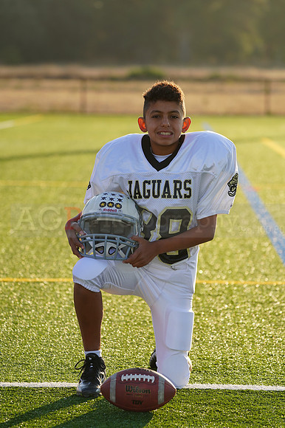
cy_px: 214
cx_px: 142
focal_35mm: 200
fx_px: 2378
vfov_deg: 10.3
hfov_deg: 6.9
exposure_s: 1/250
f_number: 5.6
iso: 100
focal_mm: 200
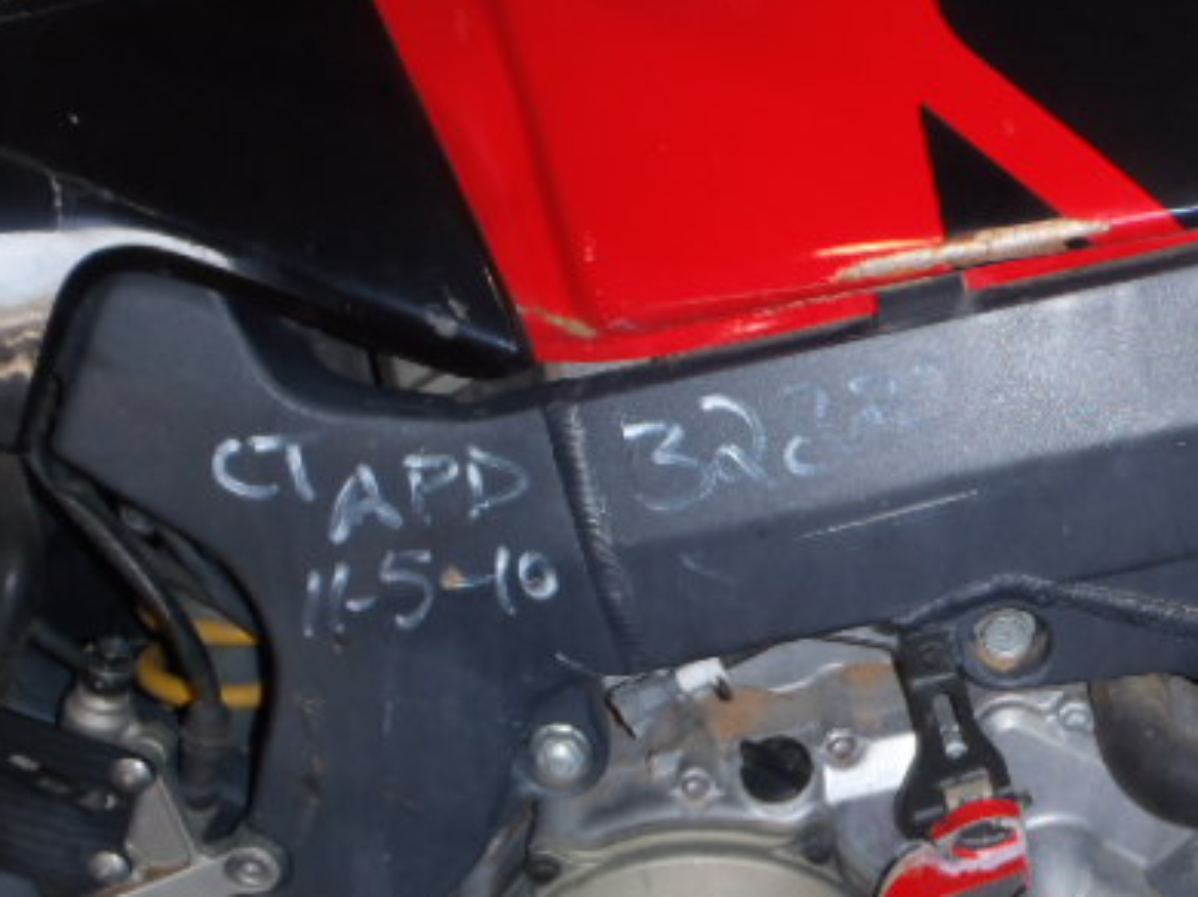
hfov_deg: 39.6
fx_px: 1591
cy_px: 722
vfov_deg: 30.7
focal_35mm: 46
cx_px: 965
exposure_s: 1/30
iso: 100
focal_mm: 5
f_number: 3.5
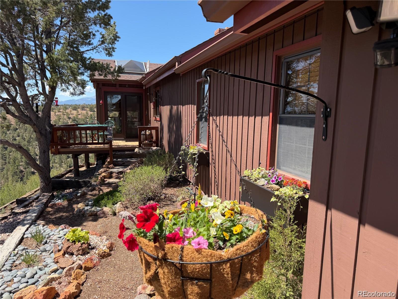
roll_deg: -1.1
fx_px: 276
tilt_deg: -10.9
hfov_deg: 71.6
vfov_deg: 56.8
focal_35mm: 24
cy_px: 150
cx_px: 199
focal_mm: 6.76
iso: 80
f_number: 1.78
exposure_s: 1/1855
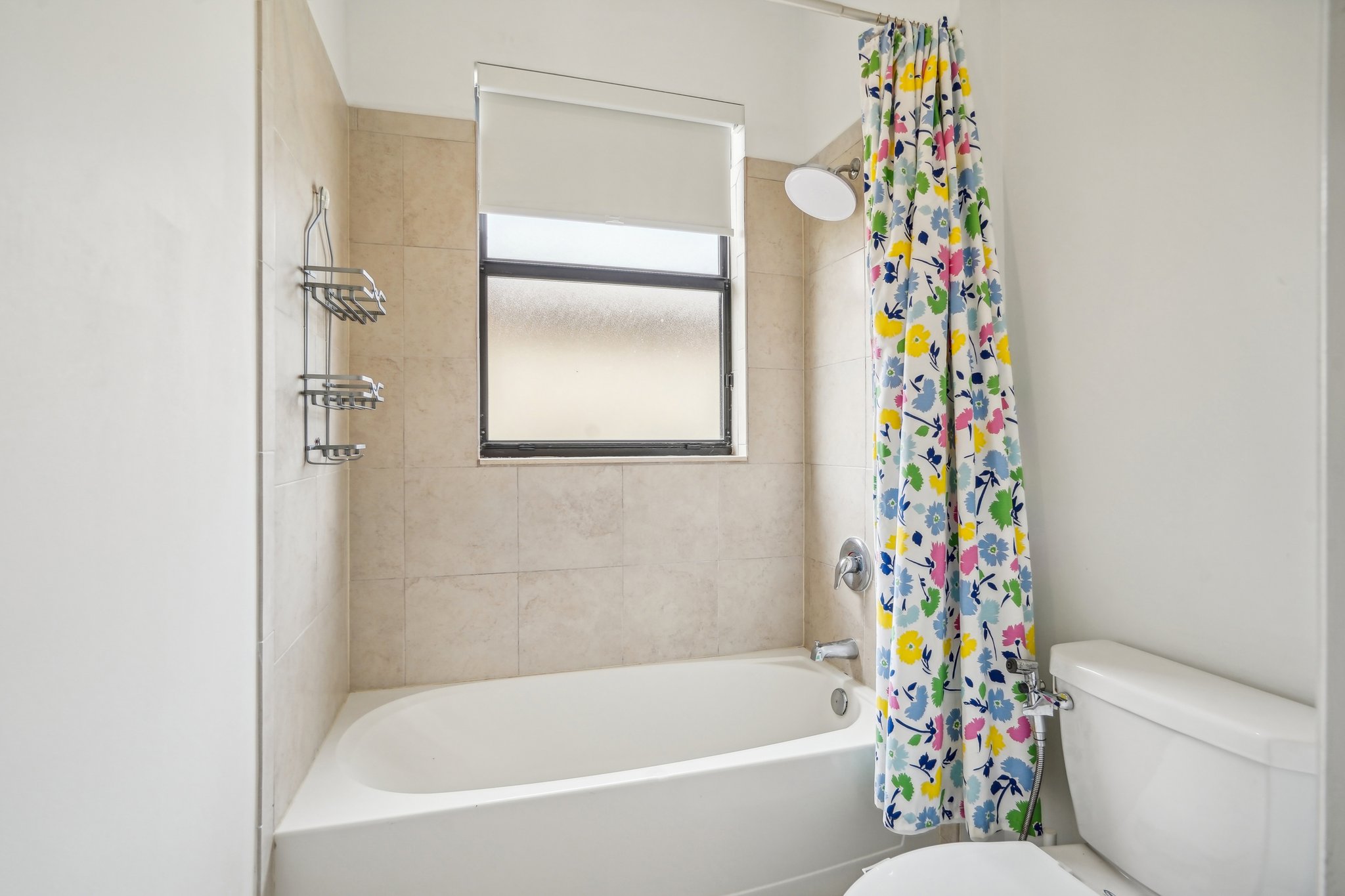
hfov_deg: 96.7
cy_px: 448
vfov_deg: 73.7
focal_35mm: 16
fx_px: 598
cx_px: 672
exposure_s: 1/125
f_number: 8
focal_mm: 16
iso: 400
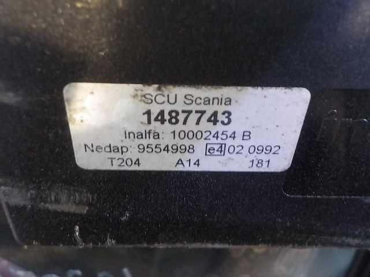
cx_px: 185
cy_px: 138
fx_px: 321
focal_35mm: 30
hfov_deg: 60.0
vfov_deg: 46.8
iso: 800
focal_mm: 4.1
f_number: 3.3
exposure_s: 1/6
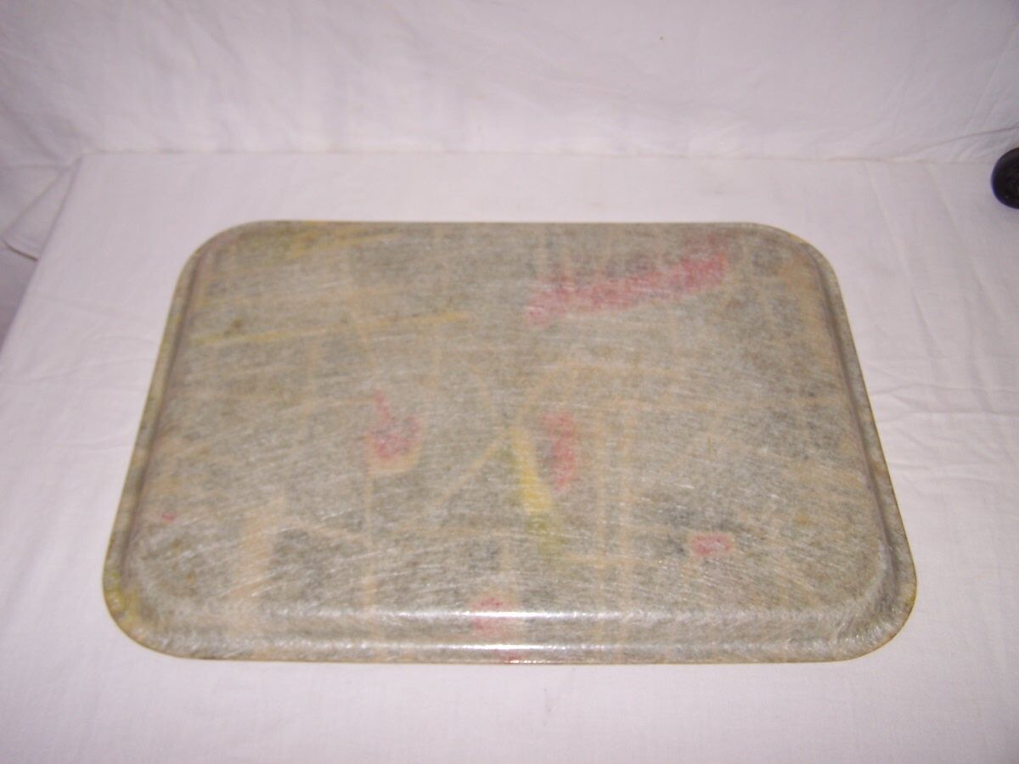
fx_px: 1119
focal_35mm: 38
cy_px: 382
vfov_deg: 37.7
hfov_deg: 49.0
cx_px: 510
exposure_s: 1/60
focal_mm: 6.3
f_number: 2.8
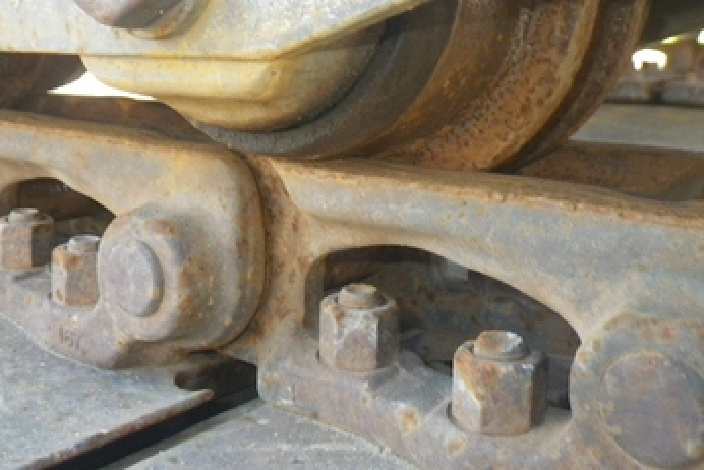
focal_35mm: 49
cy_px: 128
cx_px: 321
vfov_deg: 27.2
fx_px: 959
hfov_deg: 40.3
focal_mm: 6.1
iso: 250
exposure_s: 1/50
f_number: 3.8
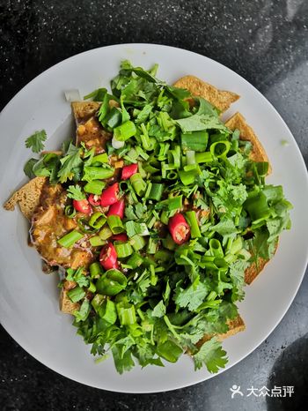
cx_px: 154
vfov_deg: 65.3
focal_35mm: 27
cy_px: 206
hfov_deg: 51.4
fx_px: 320
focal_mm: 3.95
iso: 64
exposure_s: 1/100
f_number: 1.8
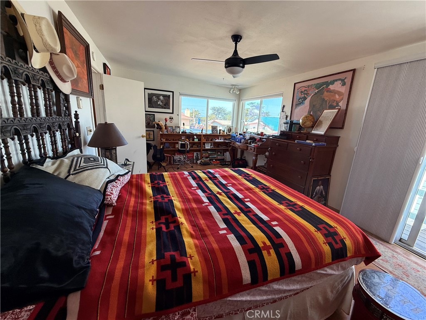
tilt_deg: -13.8
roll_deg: -3.3
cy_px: 160
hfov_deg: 102.1
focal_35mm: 14
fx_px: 172
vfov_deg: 85.7
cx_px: 213
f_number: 2.2
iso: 100
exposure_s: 1/99
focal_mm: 2.22
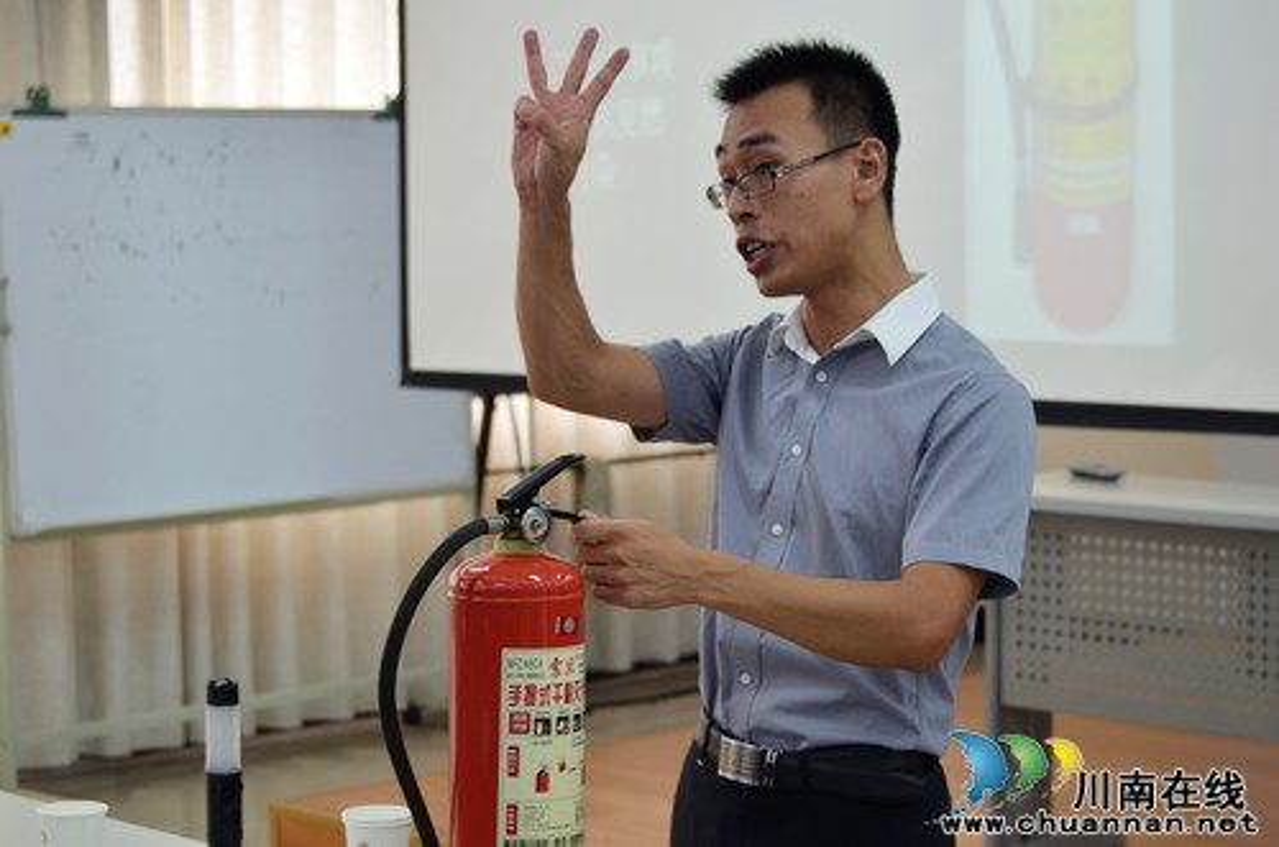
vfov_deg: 15.6
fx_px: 3084
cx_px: 640
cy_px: 424
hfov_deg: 23.4
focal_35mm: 87
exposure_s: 1/45
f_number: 4.5
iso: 640
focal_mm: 58
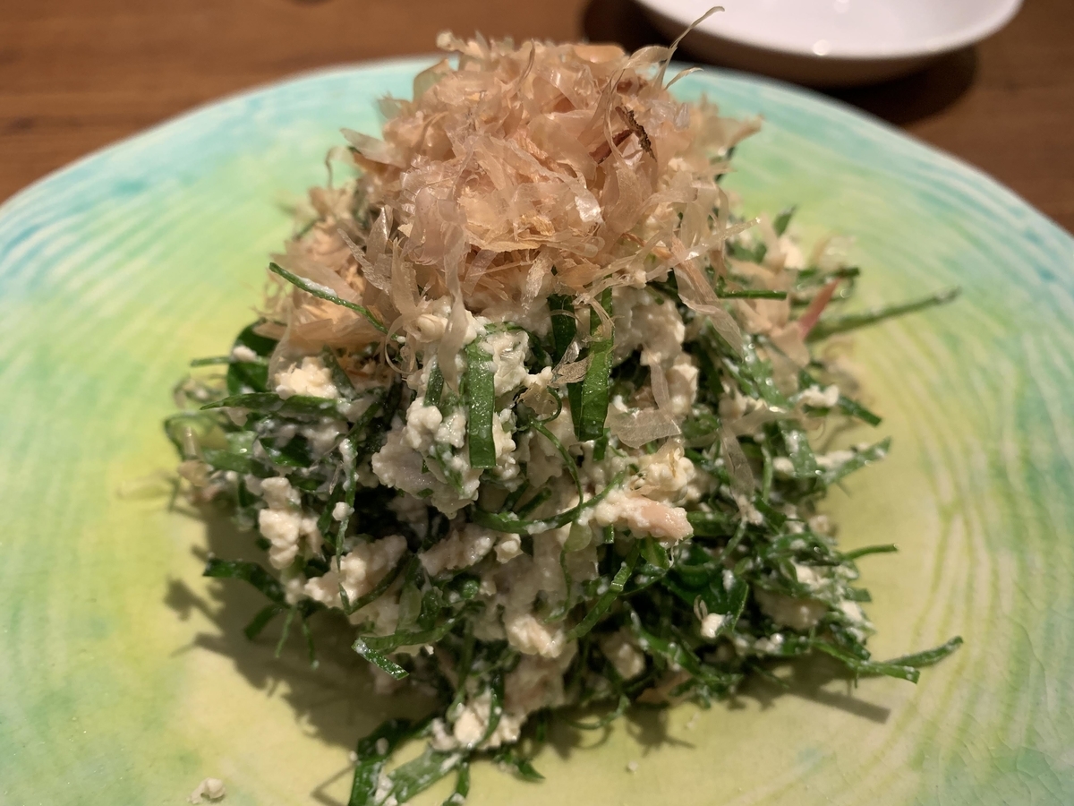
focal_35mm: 26
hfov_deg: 67.3
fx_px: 807
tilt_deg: -48.6
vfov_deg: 53.1
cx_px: 537
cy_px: 403
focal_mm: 4.25
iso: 100
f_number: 1.8
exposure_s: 1/60
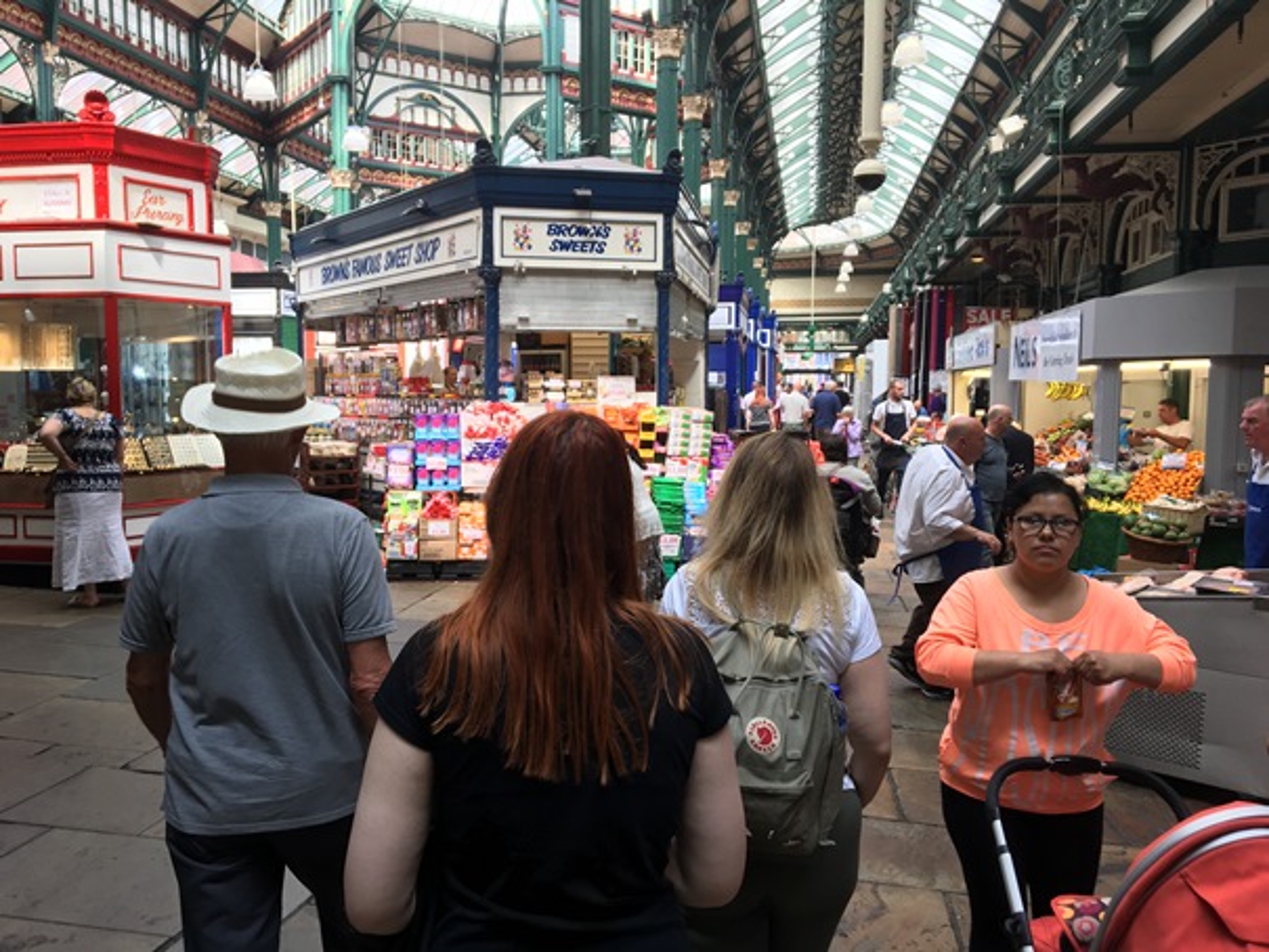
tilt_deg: -4.7
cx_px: 634
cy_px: 476
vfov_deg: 48.2
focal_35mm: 29
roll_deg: -0.6
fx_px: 1063
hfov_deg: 61.6
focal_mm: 4.15
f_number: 2.2
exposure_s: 1/100
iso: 32
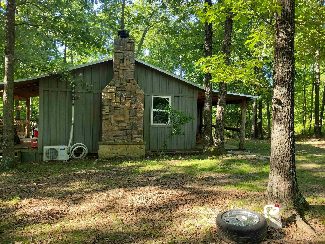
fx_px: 282
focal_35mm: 30
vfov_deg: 46.8
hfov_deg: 59.9
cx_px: 169
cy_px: 124
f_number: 1.7
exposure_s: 1/193
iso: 100
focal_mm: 4.71
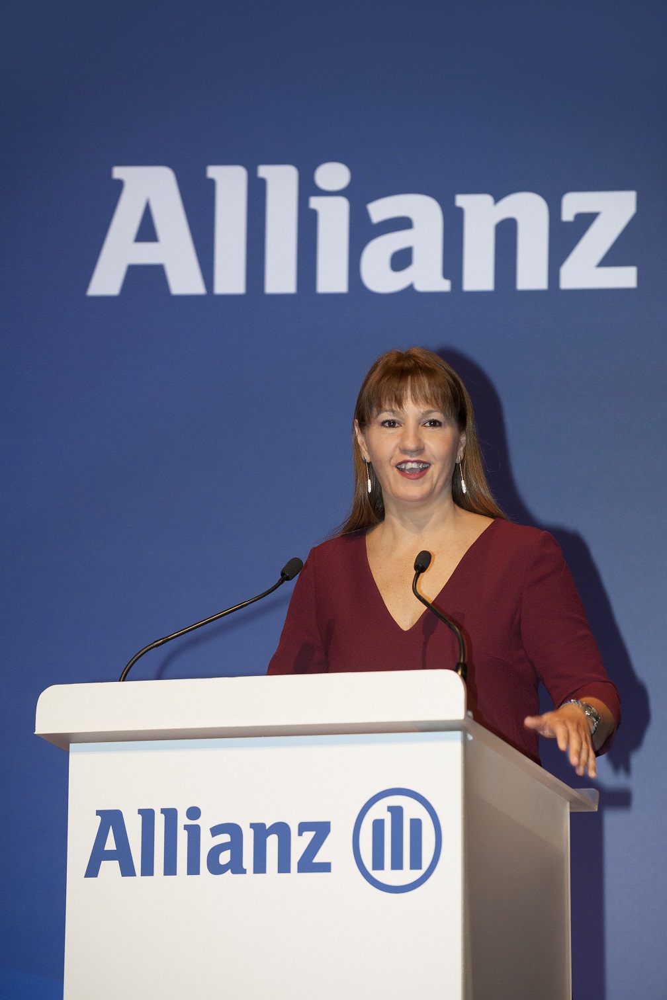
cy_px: 500
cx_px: 334
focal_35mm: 135
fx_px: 3752
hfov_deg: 10.2
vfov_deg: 15.2
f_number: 4
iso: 640
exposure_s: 1/125
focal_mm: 135
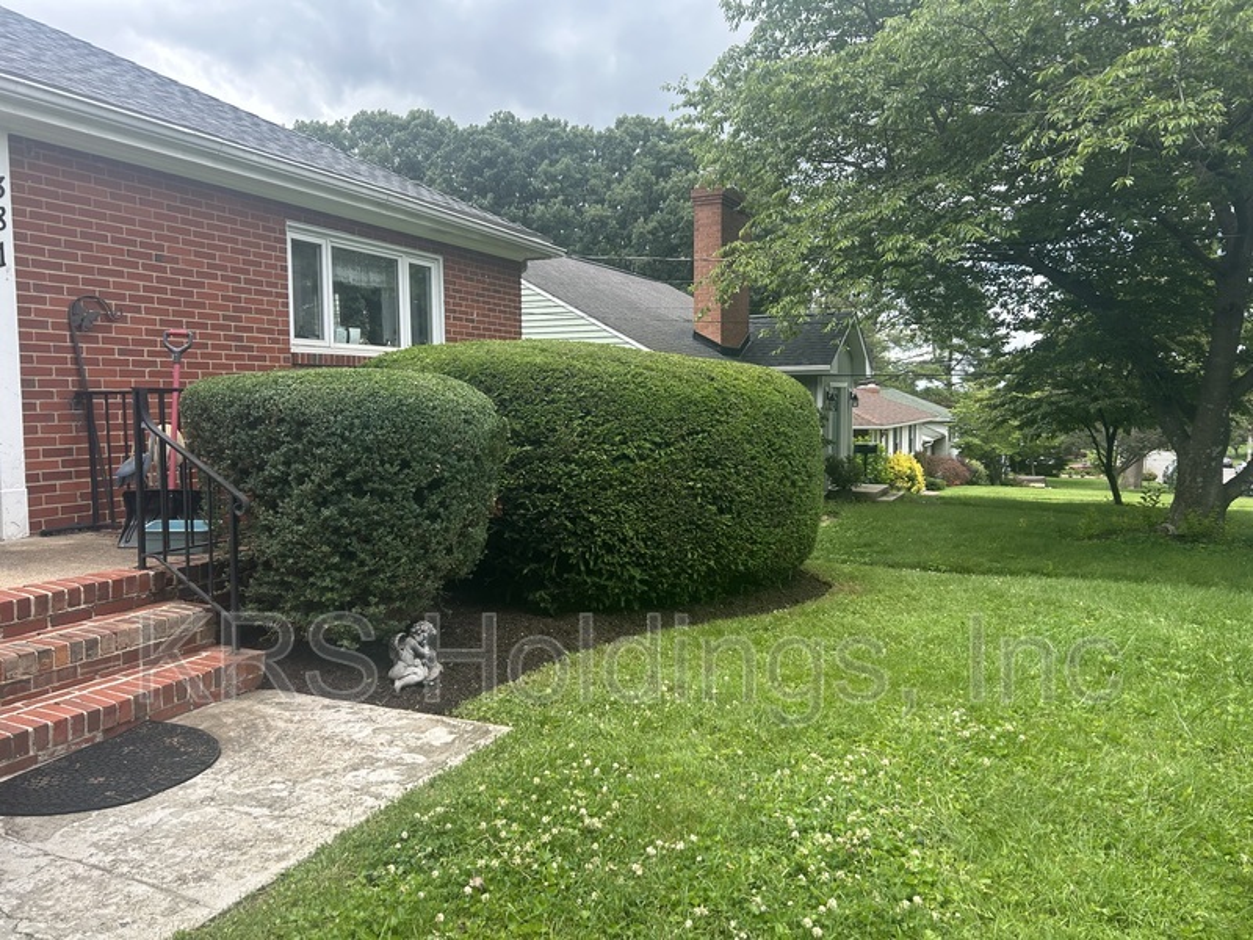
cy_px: 470
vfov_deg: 53.1
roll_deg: -0.5
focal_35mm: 26
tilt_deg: -4.5
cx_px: 626
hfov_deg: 67.3
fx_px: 941
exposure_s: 1/1089
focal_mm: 5.7
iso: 50
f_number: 1.5
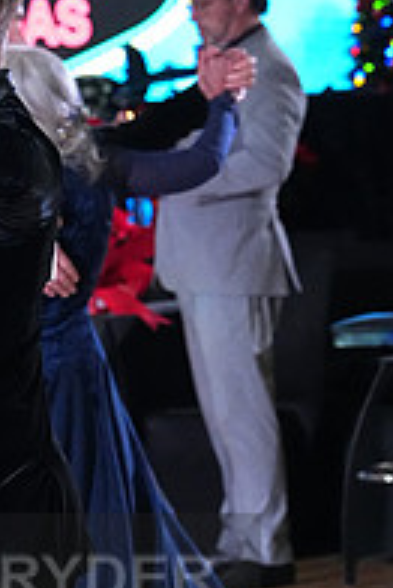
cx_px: -152
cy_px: 615
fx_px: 5950
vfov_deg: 5.6
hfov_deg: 3.8
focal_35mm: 364
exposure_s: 1/400
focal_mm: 123
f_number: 5.6
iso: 10000
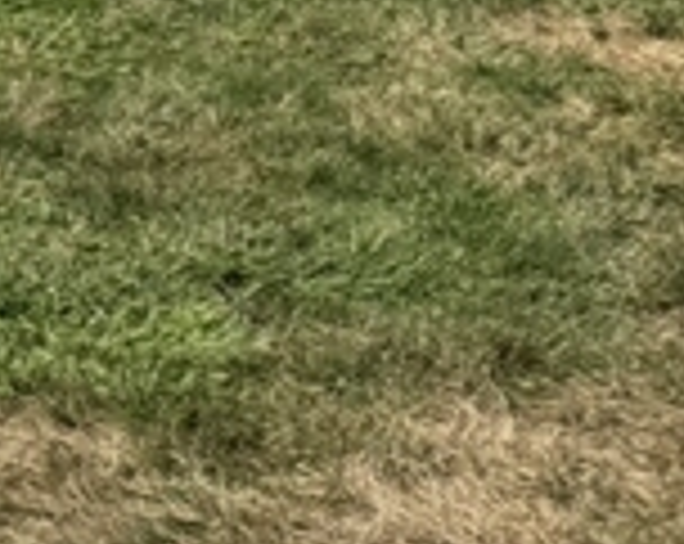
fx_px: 3192
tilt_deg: -16.8
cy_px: 117
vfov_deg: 9.7
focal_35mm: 158
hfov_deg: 9.1
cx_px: -1530
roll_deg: -0.3
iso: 80
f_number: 1.78
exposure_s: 1/5348
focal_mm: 6.76
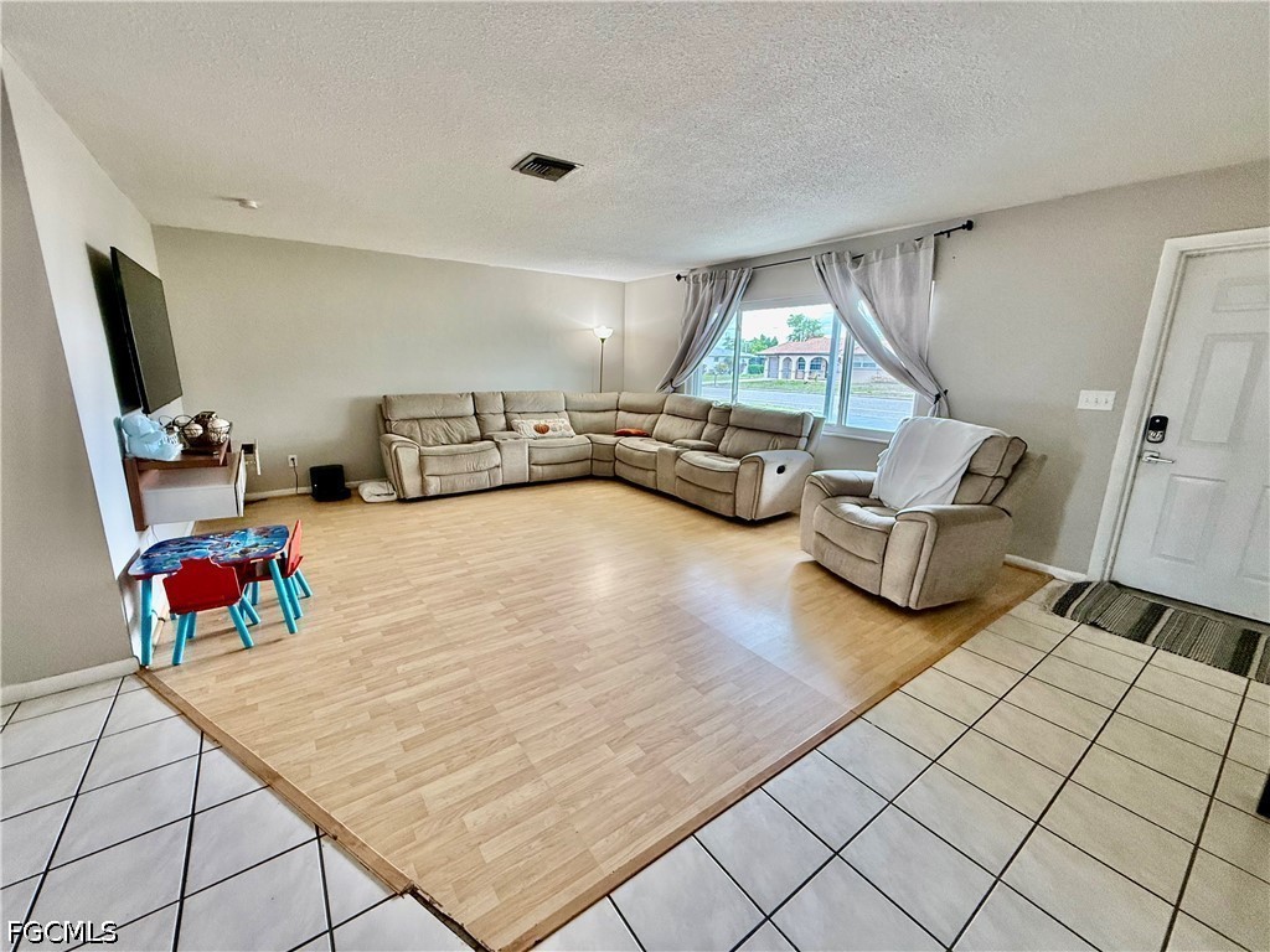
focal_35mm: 14
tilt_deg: -12.9
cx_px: 635
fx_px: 514
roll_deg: -1.6
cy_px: 476
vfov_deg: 85.7
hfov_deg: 102.1
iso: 250
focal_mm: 2.22
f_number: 2.2
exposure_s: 1/120
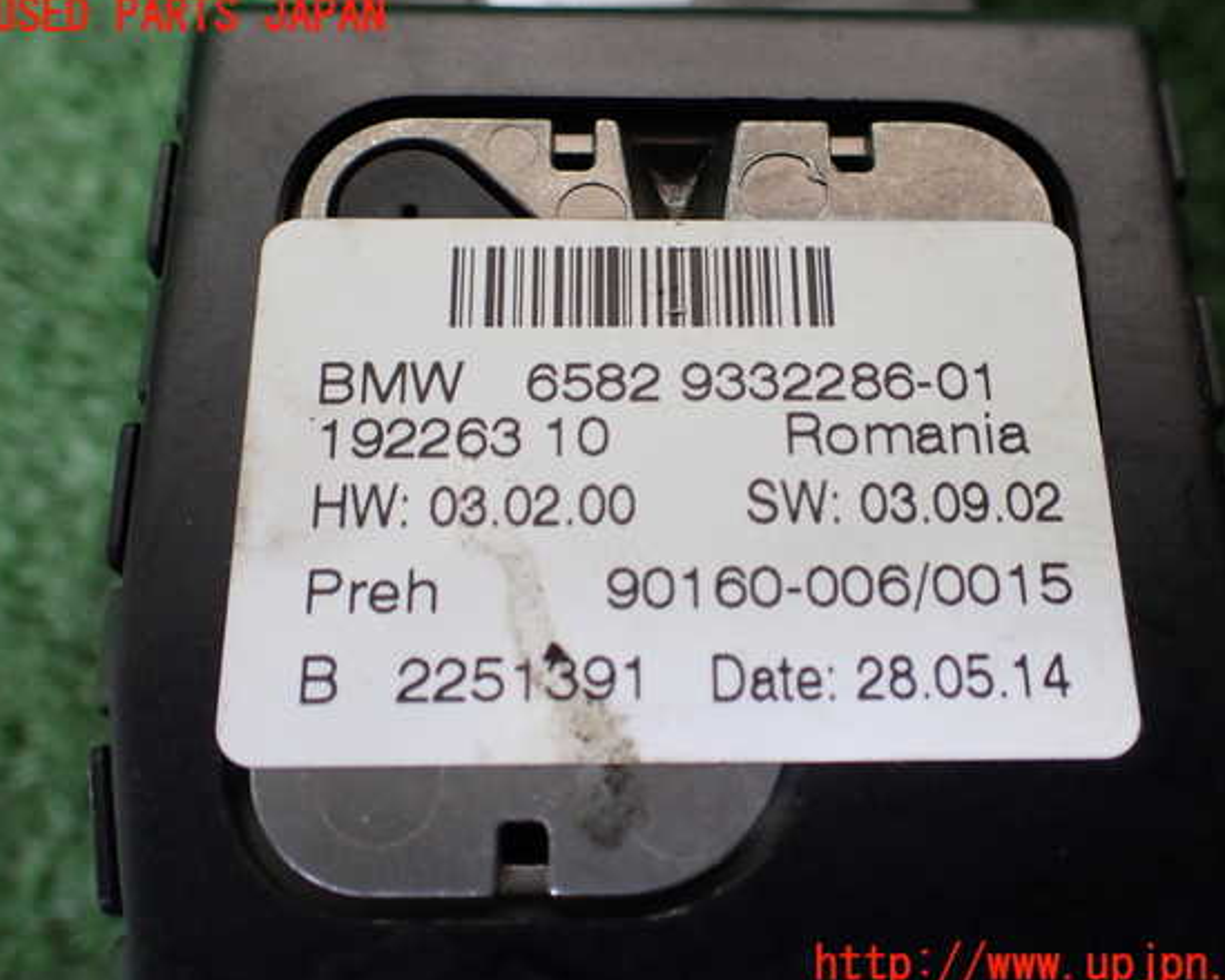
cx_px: 649
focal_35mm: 32
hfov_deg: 55.6
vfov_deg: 45.8
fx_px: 1160
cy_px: 491
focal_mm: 5.4
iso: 160
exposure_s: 1/125
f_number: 2.3
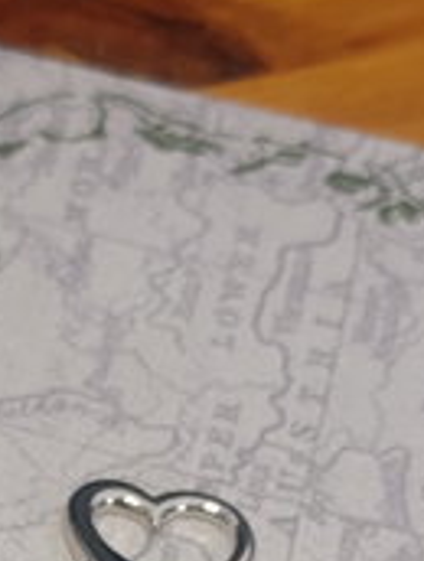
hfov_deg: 20.2
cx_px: 3
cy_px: 843
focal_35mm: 71
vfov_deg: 22.4
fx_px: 1154
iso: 640
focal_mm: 6.14
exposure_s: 1/50
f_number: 1.6
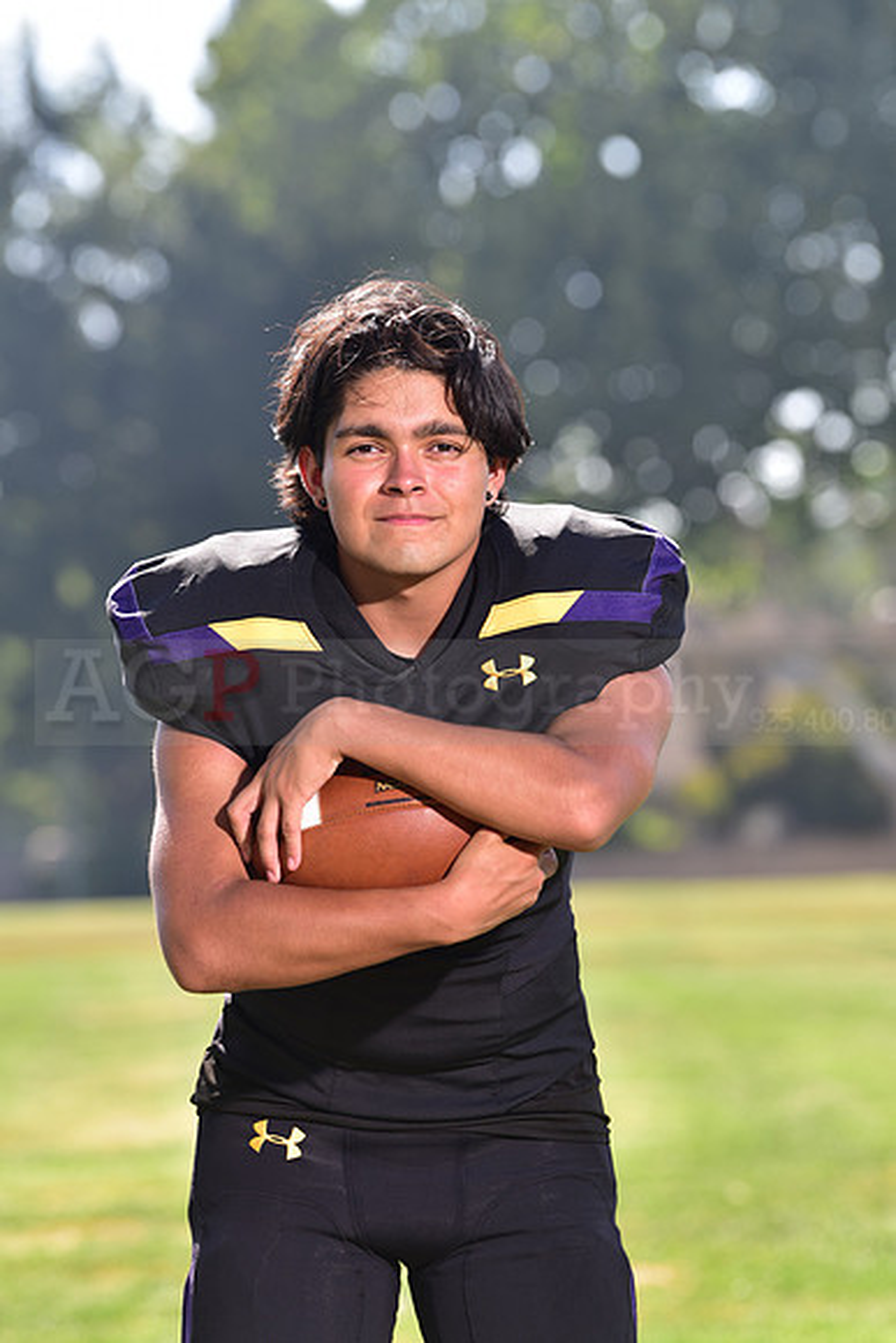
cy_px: 672
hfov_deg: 7.9
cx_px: 448
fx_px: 6529
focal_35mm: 175
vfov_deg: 11.7
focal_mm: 175
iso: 100
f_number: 5
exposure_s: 1/250
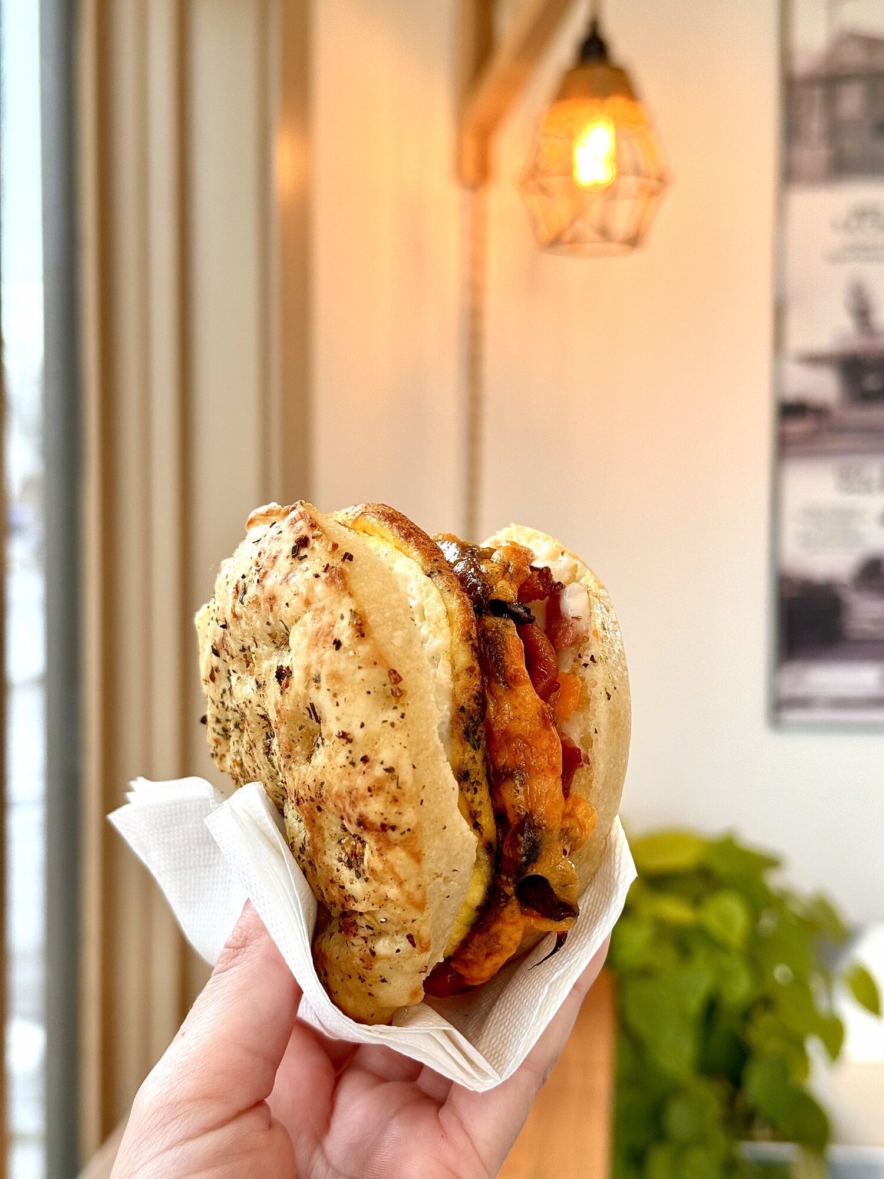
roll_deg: -0.7
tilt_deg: -2.8
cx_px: 442
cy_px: 590
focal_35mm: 48
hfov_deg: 30.3
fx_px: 1634
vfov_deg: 39.7
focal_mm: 6.86
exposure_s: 1/120
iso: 50
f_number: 1.78
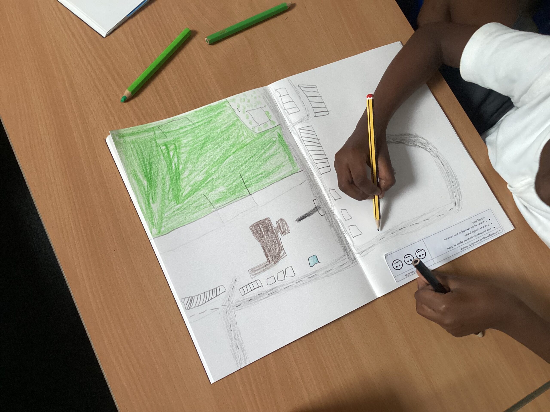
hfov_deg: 58.4
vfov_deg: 45.4
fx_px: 493
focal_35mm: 31
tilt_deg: -67.6
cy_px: 206
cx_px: 275
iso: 200
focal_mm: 3.3
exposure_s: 1/60
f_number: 2.4
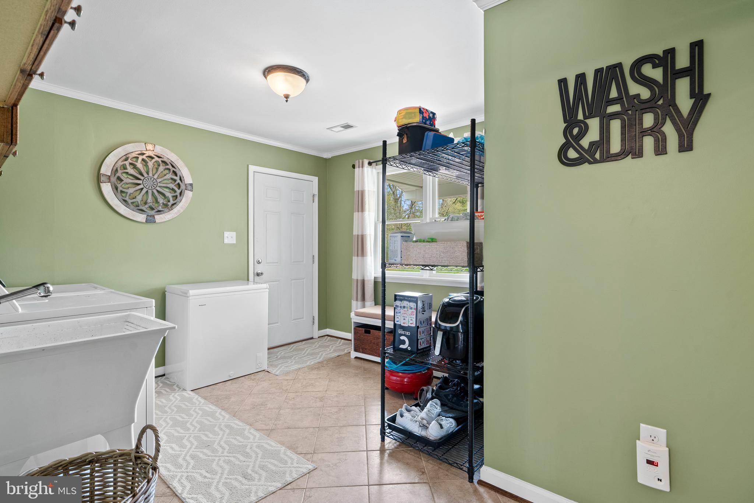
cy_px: 252
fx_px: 314
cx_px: 377
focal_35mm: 15
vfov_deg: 77.3
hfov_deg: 100.4
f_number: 7.1
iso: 250
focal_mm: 15
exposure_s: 1
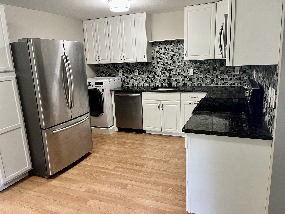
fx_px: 214
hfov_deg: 67.3
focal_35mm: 26
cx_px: 142
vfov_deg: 53.1
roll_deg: +2.8
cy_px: 107
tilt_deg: -13.7
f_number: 1.6
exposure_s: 1/60
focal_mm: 5.1
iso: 320
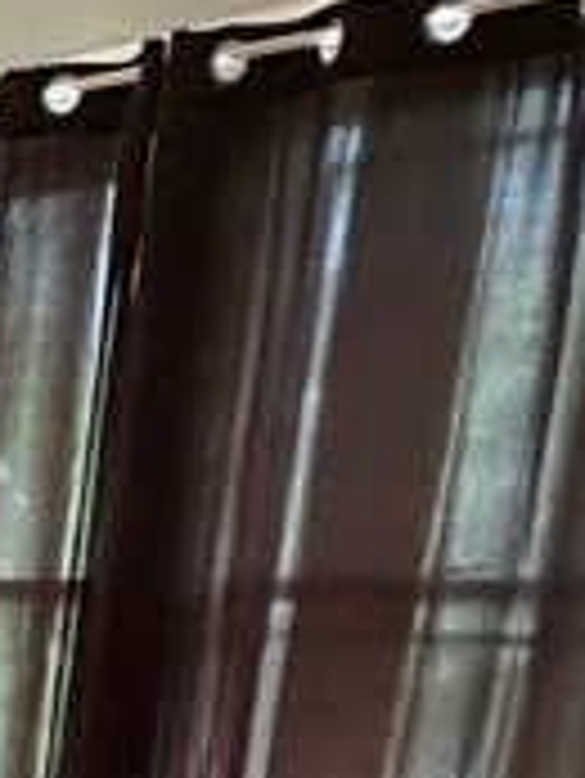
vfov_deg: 20.2
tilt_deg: -18.7
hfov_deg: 13.9
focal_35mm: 83
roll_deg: +0.8
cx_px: -706
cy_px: 1169
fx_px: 1868
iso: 1250
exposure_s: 1/60
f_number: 2.2
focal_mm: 2.22
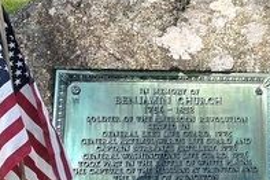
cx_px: 262
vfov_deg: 24.1
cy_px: 33
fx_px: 412
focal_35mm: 55
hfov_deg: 33.6
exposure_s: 1/1250
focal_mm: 2.2
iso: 50
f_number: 2.2
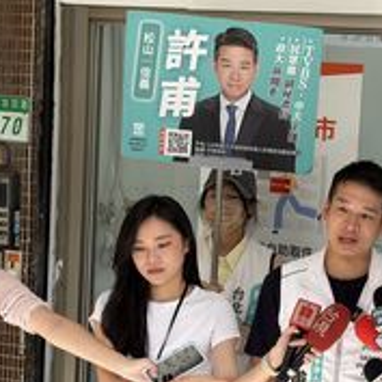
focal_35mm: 96
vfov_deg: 18.1
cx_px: 417
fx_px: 1199
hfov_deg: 17.5
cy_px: 233
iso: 64
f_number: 1.78
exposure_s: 1/513
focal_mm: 6.76
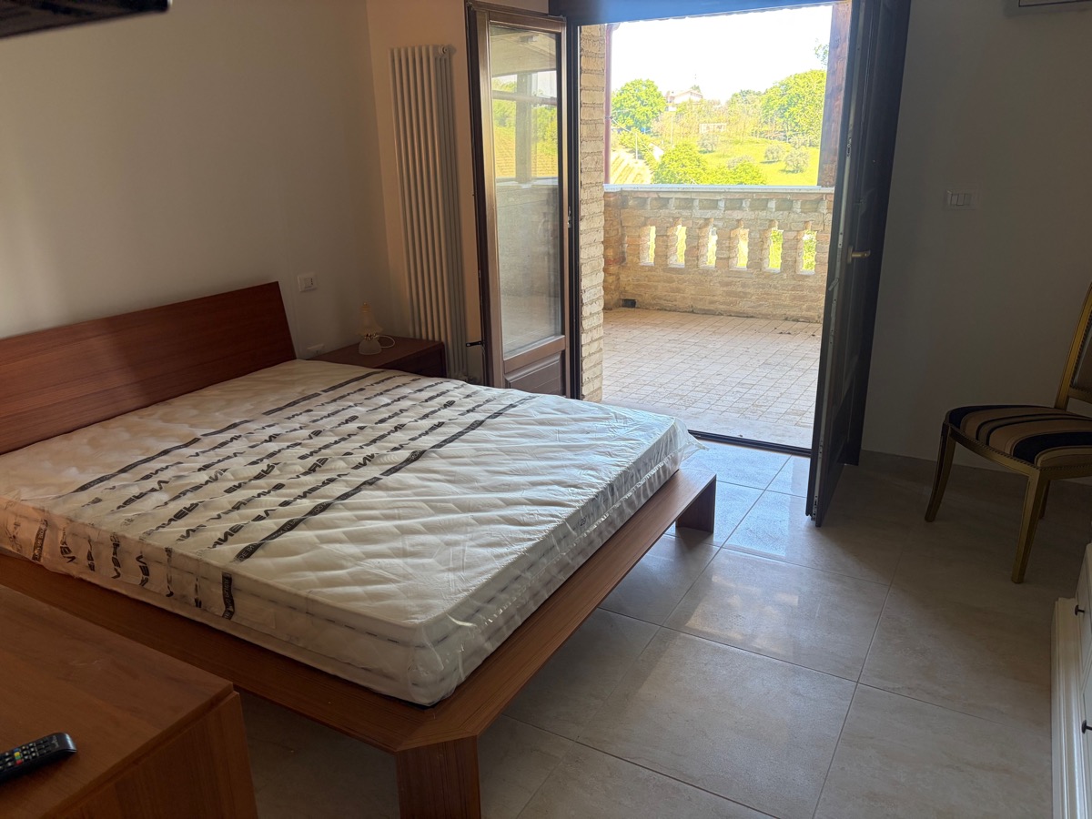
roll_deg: +1.5
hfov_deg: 67.3
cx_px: 546
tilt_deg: -18.3
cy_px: 410
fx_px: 820
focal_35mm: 26
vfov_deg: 53.1
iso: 125
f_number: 1.6
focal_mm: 5.96
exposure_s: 1/121
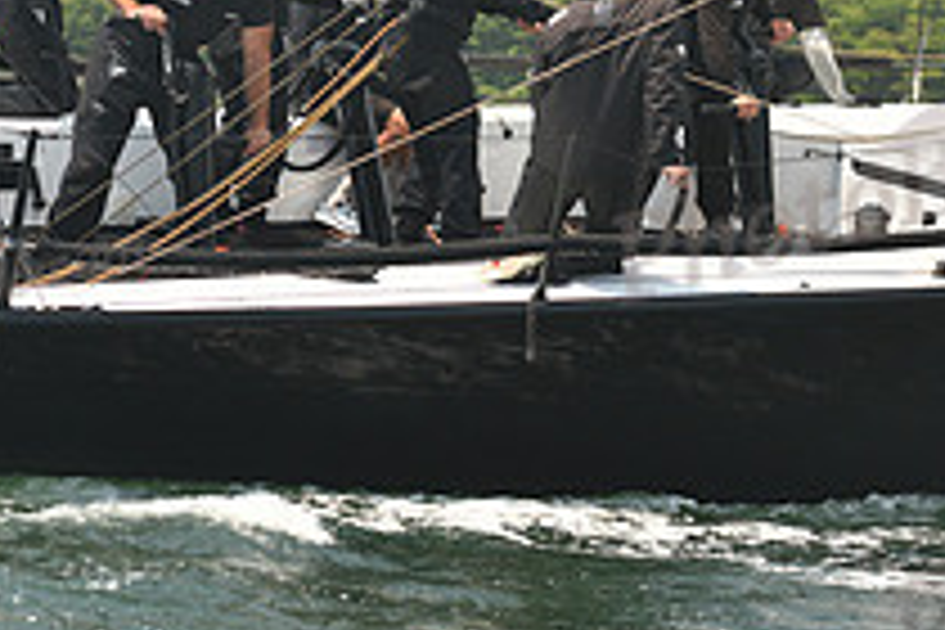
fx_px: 5066
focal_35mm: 193
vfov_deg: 7.1
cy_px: 16
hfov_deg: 10.7
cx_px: 382
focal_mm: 70
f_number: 4
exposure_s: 1/640
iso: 250
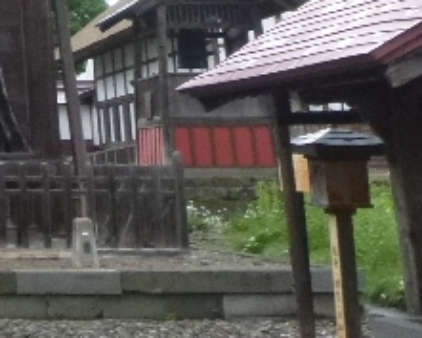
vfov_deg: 12.6
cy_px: -233
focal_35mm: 113
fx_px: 1412
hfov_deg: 15.1
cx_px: -298
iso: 250
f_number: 3.9
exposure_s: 1/60
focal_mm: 4.5
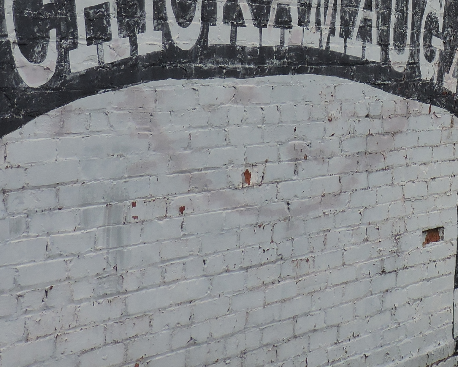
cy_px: -140
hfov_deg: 18.4
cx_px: 440
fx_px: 1383
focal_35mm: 102
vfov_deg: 14.3
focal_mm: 6.2
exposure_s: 1/1250
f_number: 3.3
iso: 100
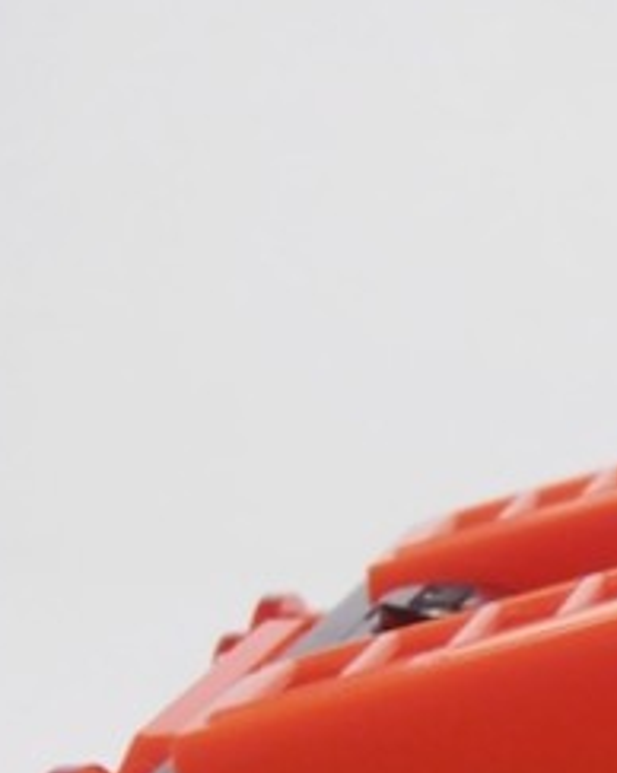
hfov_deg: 10.6
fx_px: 3063
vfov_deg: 13.9
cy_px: 985
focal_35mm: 134
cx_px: 1234
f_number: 3.9
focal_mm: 6.61
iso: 80
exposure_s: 1/50
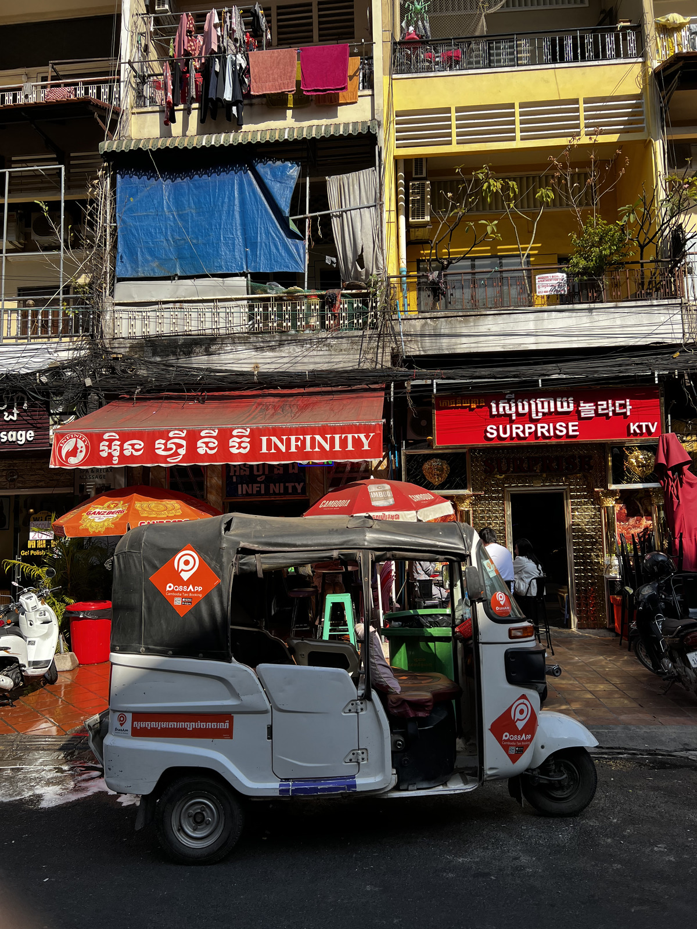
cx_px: 348
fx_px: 698
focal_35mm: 26
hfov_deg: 53.1
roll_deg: +1.3
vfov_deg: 67.3
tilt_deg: +6.5
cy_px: 464
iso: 50
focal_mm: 5.7
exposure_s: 1/2457
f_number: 1.5
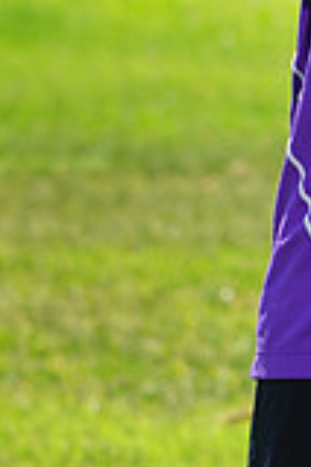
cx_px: 414
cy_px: -326
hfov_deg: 1.5
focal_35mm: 945
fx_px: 12245
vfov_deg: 2.2
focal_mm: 259
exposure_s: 1/200
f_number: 11
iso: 200
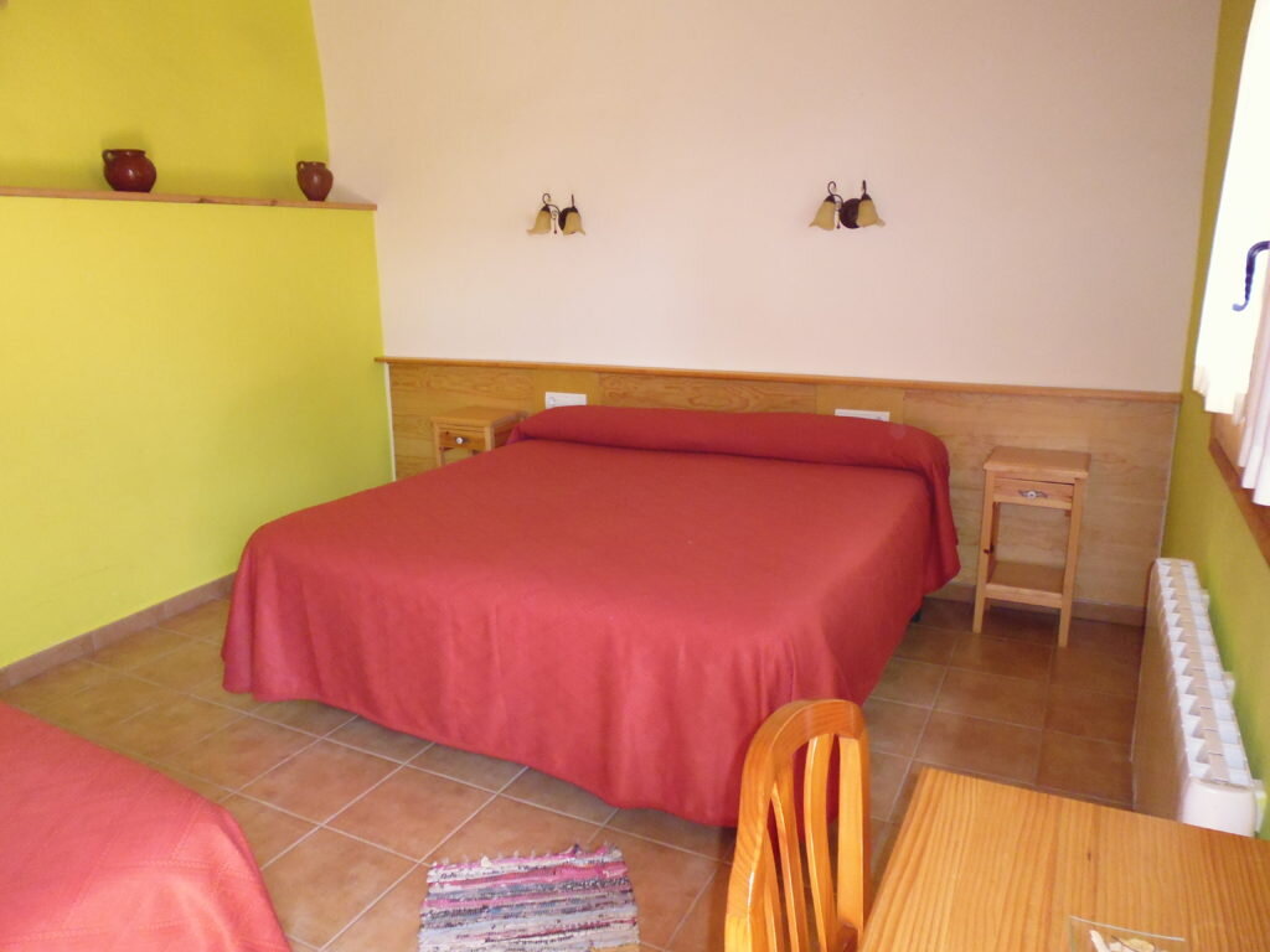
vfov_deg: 56.8
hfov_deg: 71.6
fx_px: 881
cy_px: 476
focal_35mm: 24
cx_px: 635
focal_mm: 4.3
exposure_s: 1/60
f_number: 2.8
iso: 400
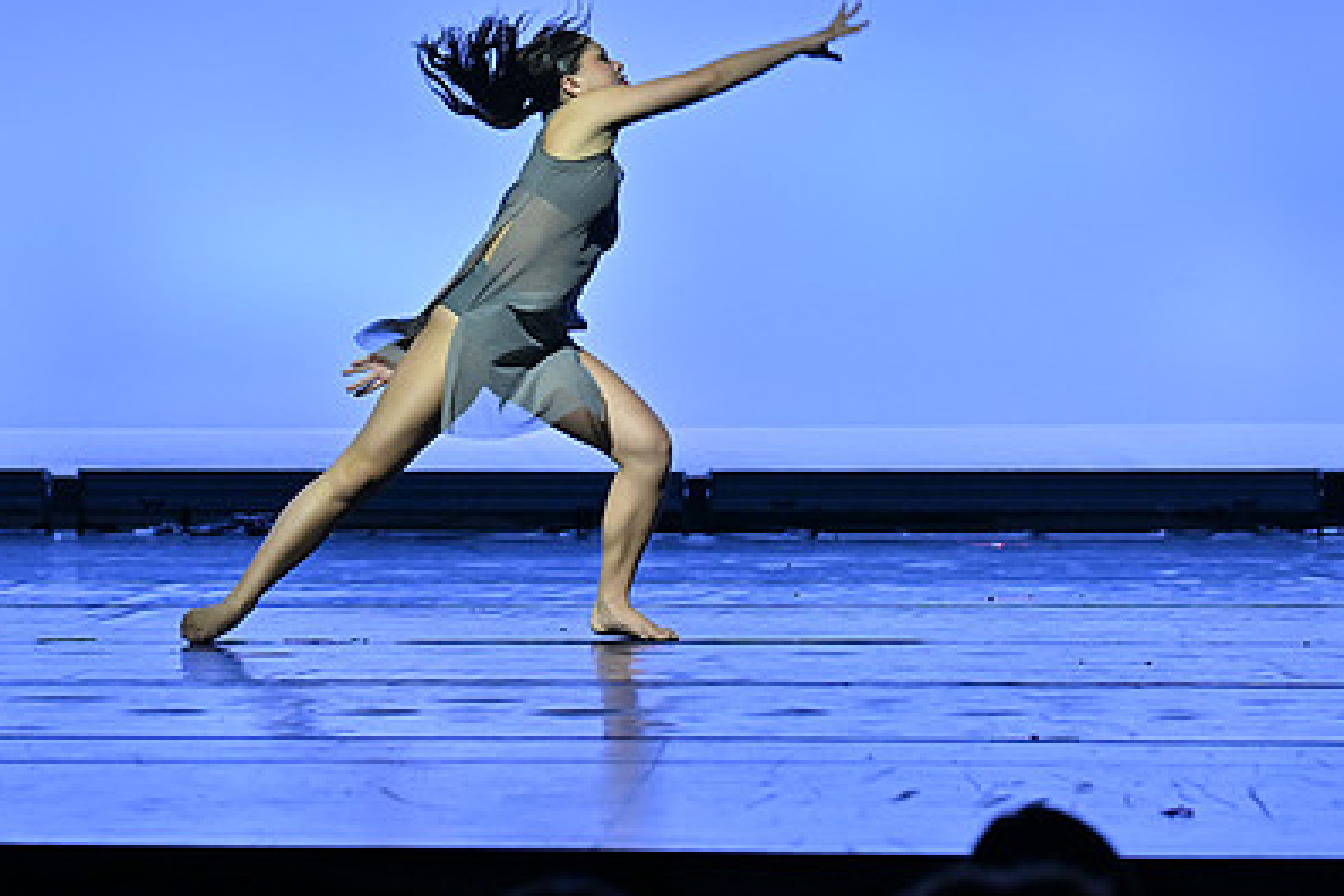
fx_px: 6943
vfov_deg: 7.4
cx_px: 611
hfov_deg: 11.1
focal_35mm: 186
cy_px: 339
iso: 450
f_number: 2.8
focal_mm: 85
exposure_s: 1/500
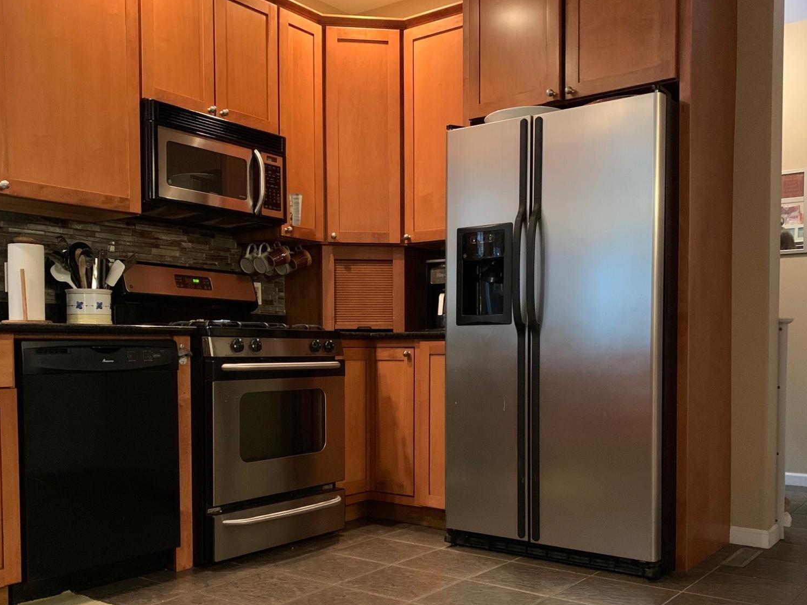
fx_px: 816
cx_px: 402
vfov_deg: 40.4
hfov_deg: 52.6
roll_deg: +0.3
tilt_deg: -1.6
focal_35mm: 35
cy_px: 381
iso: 640
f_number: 1.8
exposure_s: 1/24
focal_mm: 4.25
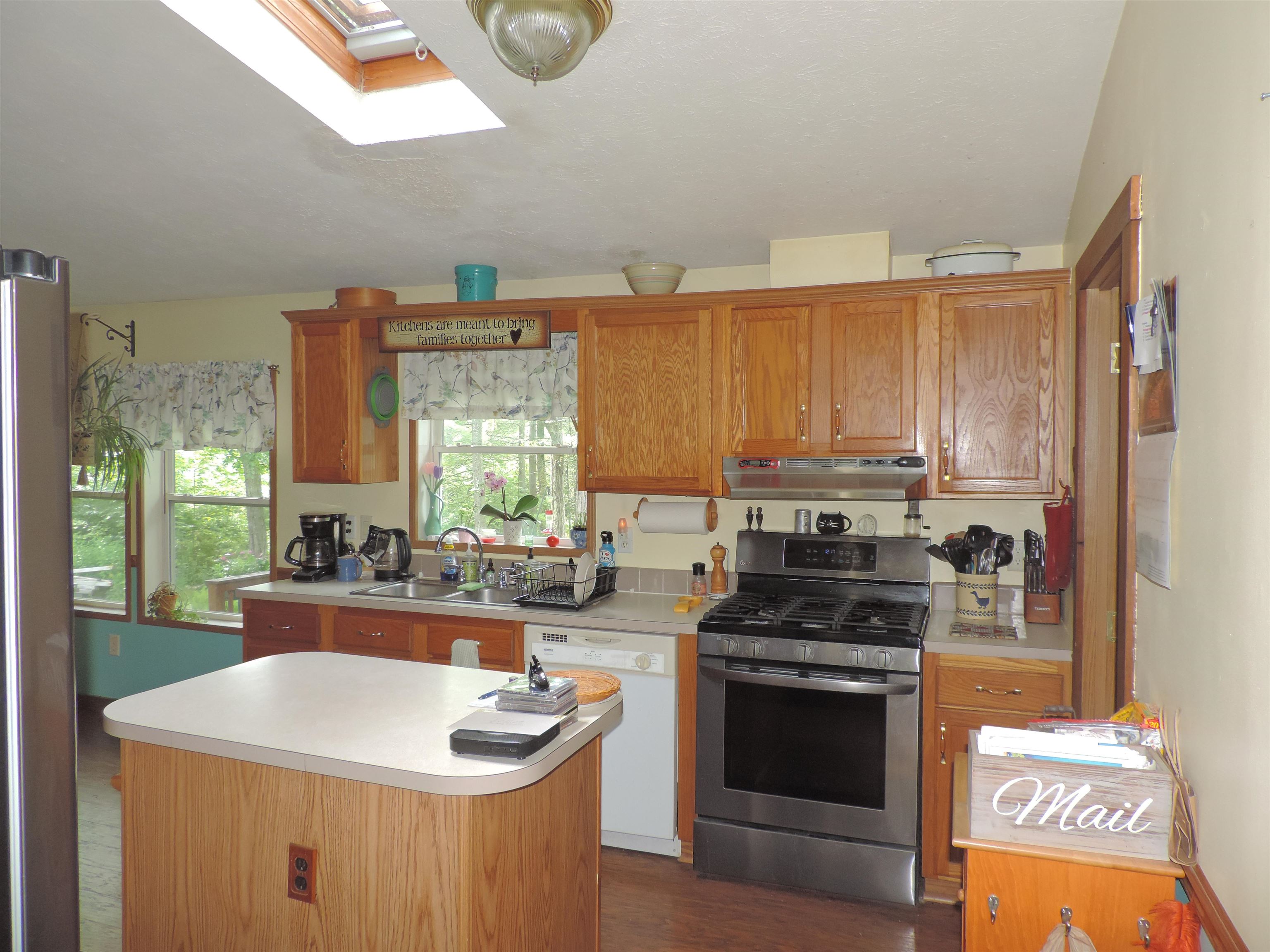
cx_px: 635
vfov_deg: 56.8
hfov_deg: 71.6
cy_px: 476
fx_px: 881
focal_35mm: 24
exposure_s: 1/30
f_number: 3
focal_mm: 4.3
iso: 200
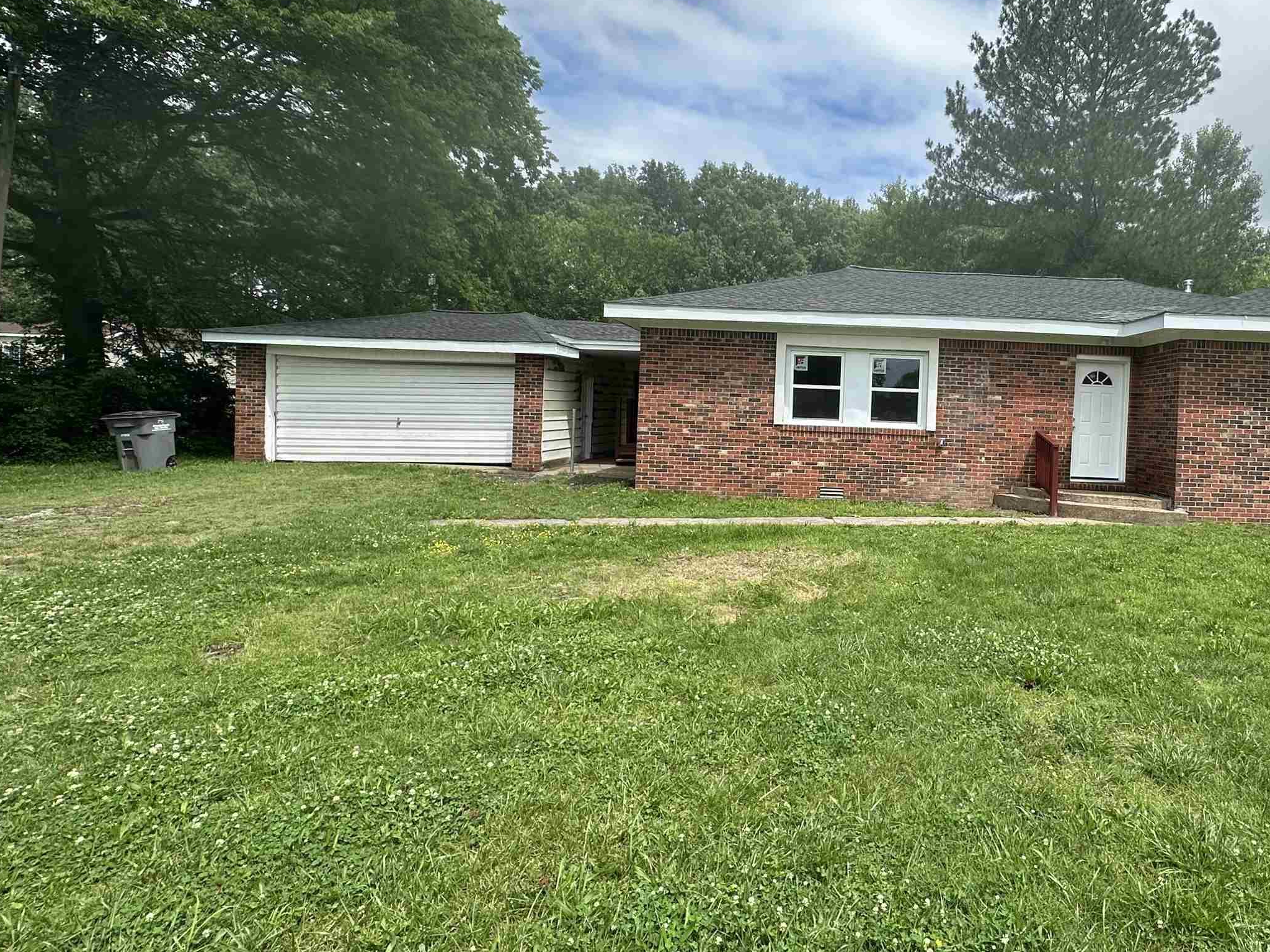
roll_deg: -3.1
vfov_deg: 63.2
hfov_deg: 76.3
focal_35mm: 21
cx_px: 856
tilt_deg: -0.3
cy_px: 417
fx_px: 770
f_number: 2.2
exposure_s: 1/1052
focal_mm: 2.22
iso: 50
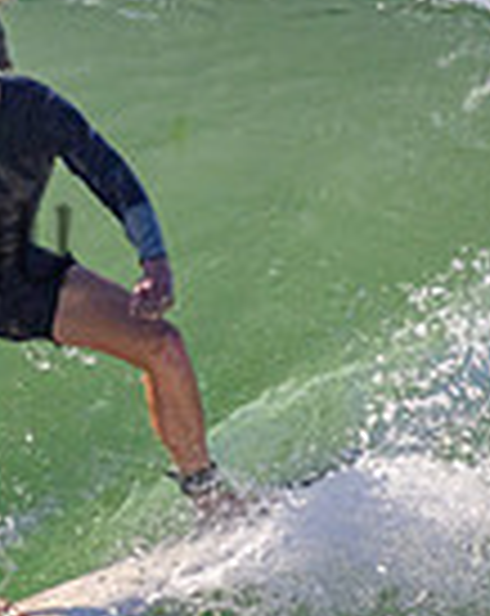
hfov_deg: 0.5
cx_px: -405
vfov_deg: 0.6
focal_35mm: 3189
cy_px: 182
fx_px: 58003
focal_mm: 800
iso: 1100
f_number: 11
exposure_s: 1/2000
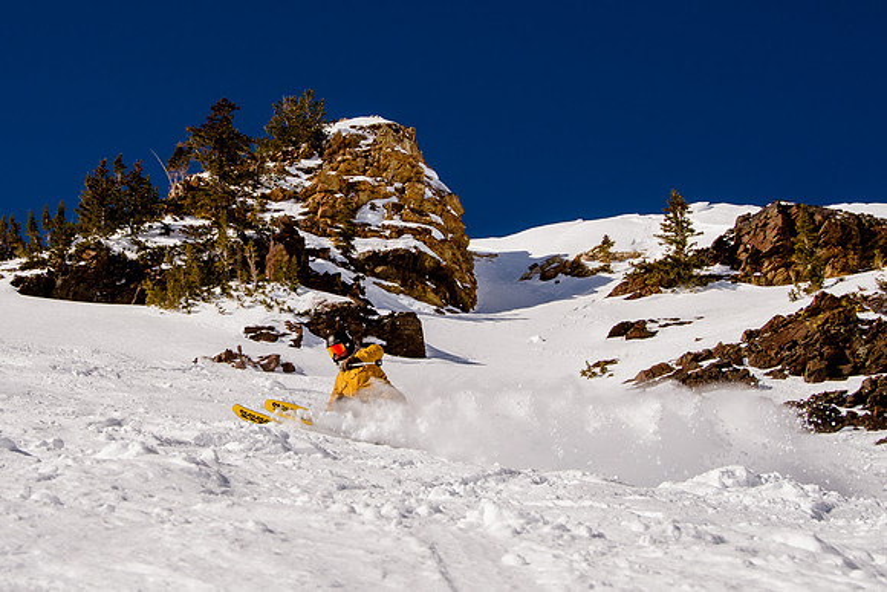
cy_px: 237
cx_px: 312
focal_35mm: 102
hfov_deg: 20.0
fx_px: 2507
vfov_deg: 13.5
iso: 160
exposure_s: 1/500
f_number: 10
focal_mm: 48
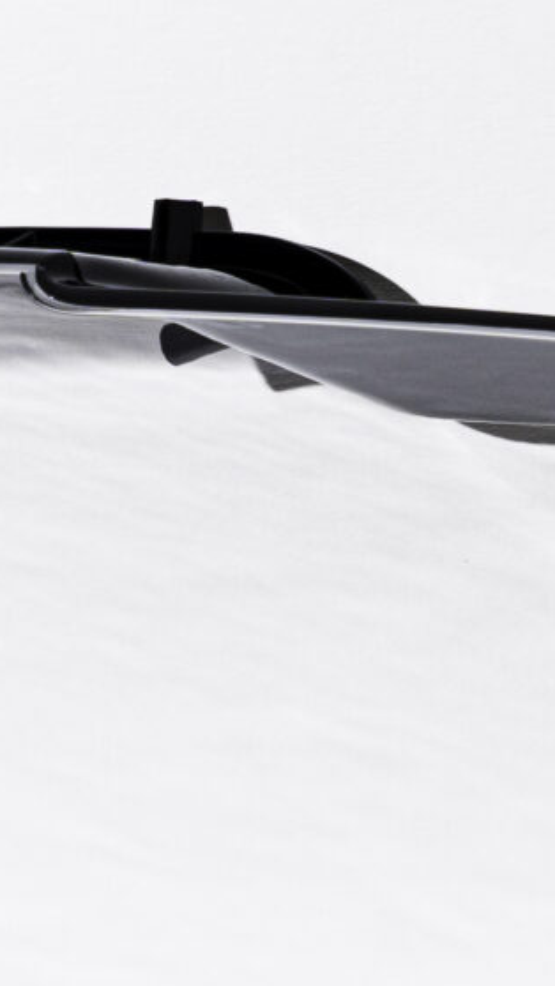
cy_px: 872
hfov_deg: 3.4
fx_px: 9180
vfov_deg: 6.1
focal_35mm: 351
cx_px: -546
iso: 100
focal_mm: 73
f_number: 9
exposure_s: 1/250
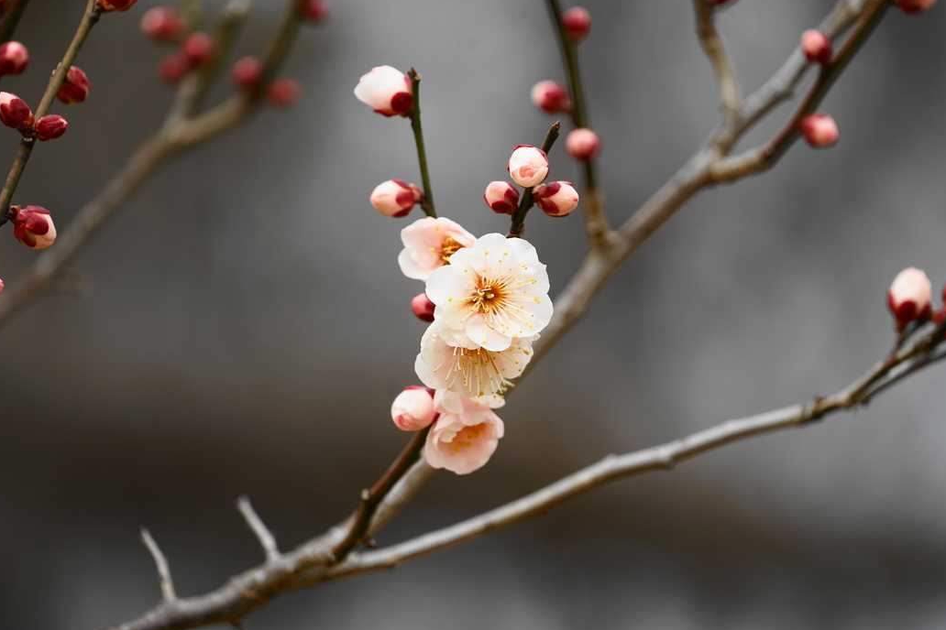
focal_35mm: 349
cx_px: 453
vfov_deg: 3.9
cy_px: 333
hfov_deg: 5.9
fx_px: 9170
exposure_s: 1/320
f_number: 5.6
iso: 160
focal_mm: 300
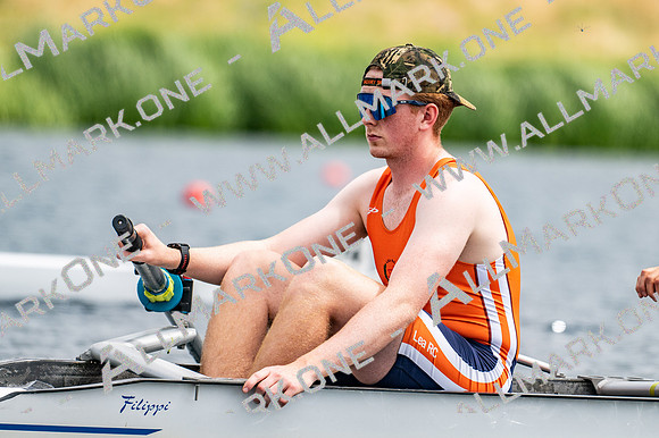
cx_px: 330
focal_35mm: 600
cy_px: 219
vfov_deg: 2.3
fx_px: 10977
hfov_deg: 3.4
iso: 250
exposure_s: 1/2500
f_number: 4.5
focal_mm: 400
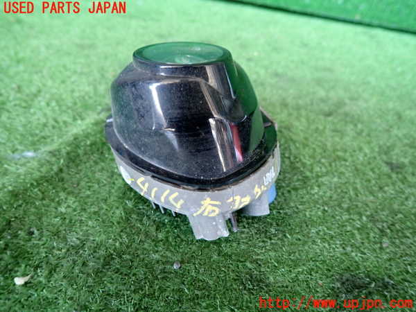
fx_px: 300
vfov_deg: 54.9
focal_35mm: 25
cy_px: 156
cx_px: 208
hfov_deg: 69.4
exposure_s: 1/30
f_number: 2
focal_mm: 4.5
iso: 250
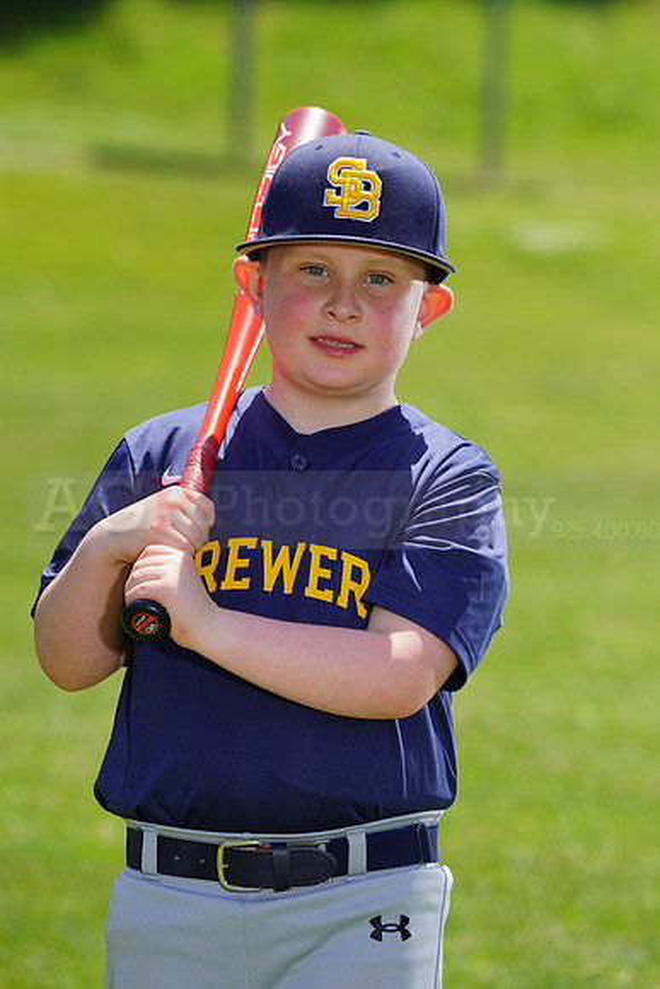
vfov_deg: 8.2
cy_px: 494
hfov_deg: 5.5
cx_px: 330
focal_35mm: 250
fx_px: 6870
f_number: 8
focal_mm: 250
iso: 100
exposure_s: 1/250
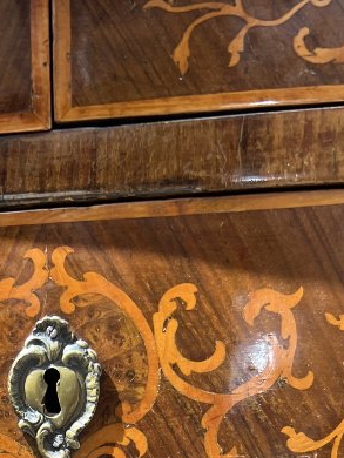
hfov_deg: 17.9
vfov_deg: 20.8
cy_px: 686
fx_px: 1059
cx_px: -13
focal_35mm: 80
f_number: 1.5
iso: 50
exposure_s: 1/383
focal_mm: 5.7
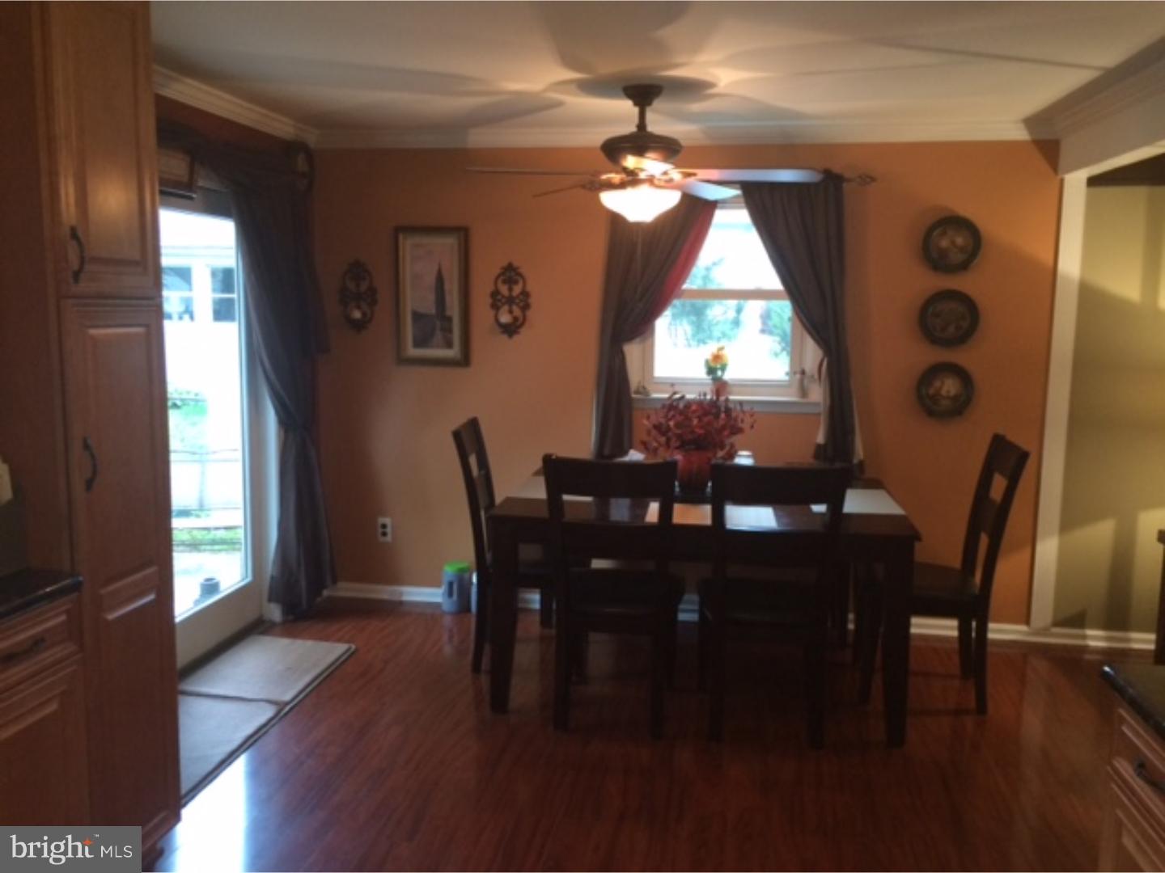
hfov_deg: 61.7
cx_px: 582
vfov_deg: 48.2
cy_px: 436
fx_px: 976
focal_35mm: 29
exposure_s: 1/30
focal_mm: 4.15
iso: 160
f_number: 2.2
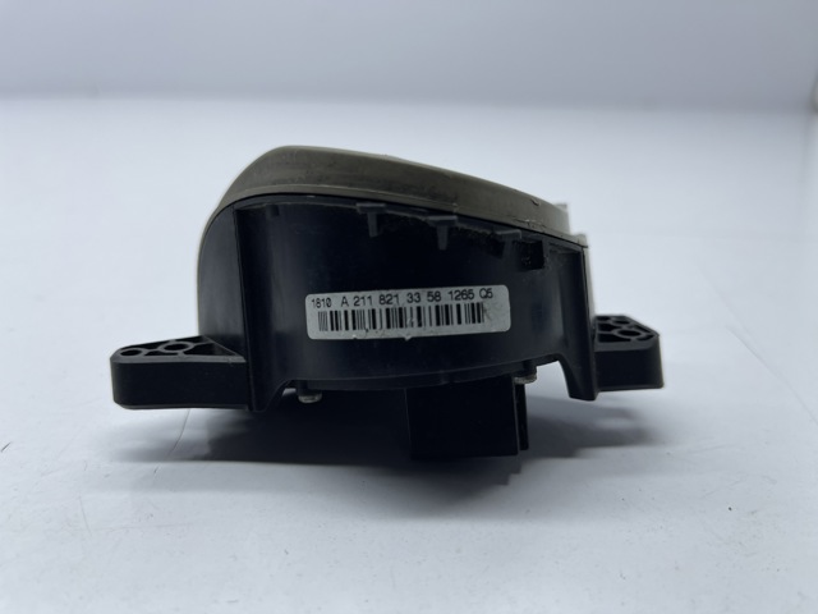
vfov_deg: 54.9
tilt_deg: -23.9
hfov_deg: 69.4
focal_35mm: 25
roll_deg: -0.8
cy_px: 307
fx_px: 591
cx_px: 409
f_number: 1.6
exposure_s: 1/378
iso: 32
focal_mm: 5.1
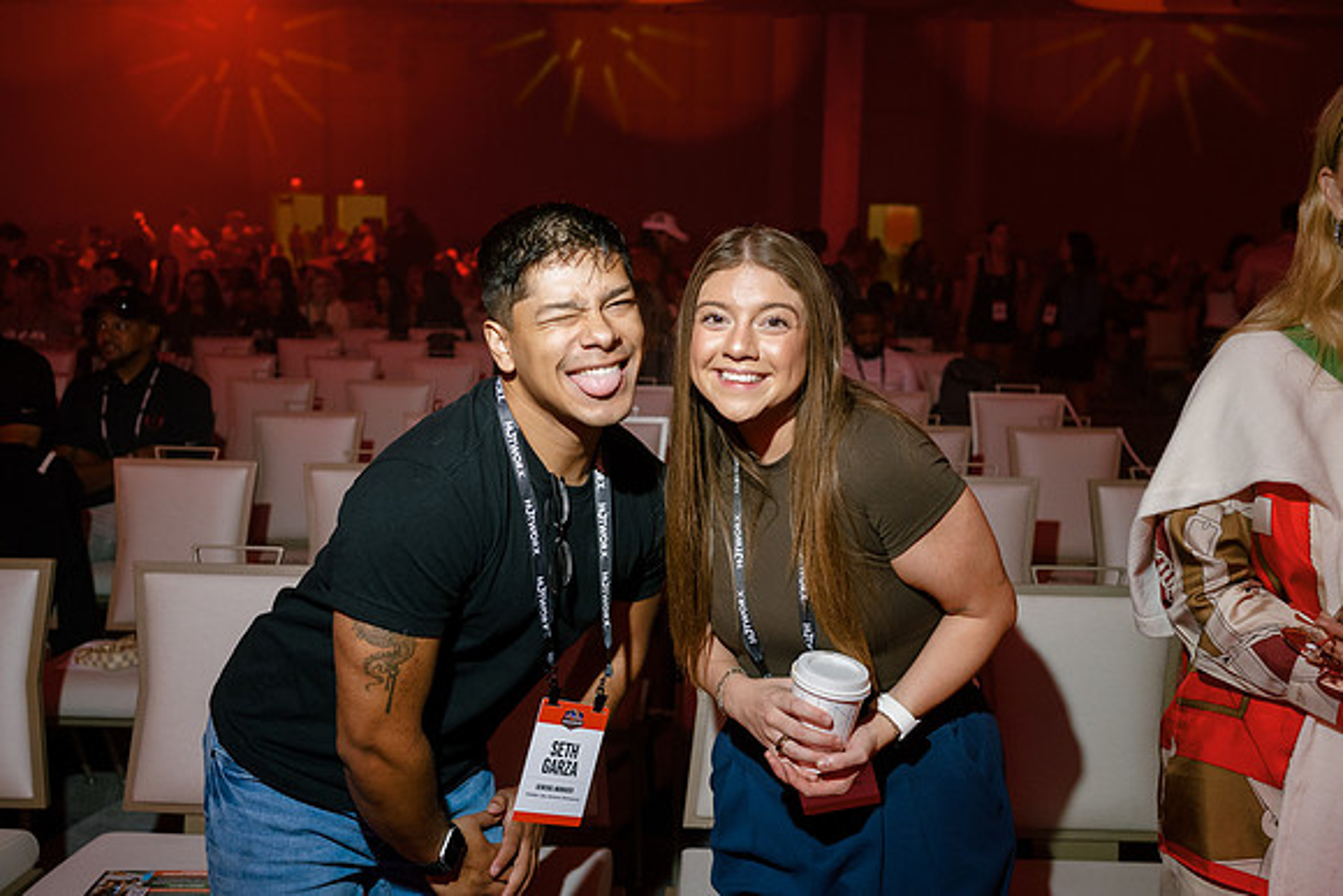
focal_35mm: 35
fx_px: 1306
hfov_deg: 54.4
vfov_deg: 37.9
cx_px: 672
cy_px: 448
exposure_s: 1/160
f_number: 4
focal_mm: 35
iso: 1250
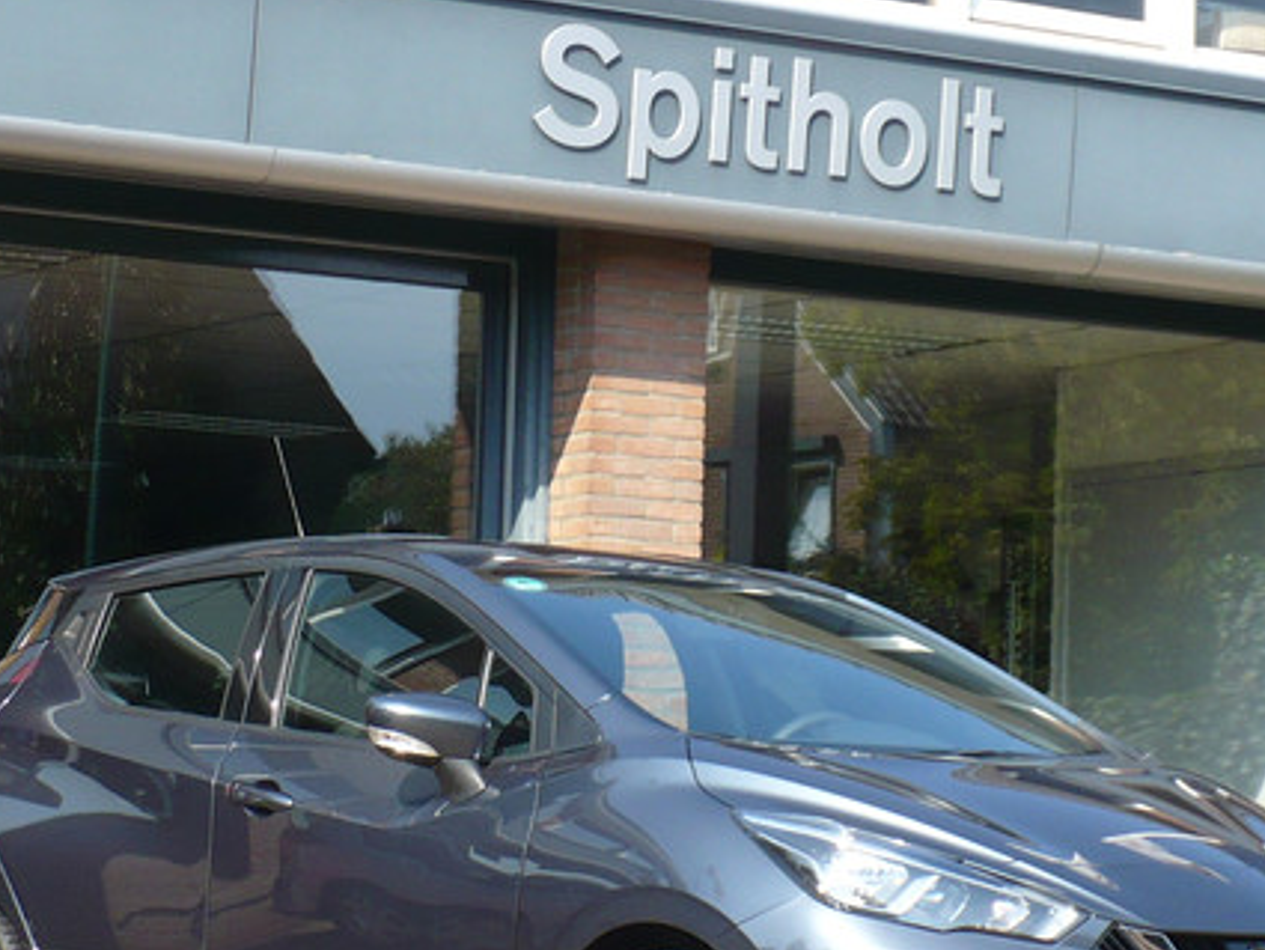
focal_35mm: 134
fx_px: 4898
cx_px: 649
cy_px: 649
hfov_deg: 14.7
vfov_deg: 11.1
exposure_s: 1/500
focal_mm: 9.9
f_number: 3.1
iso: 100
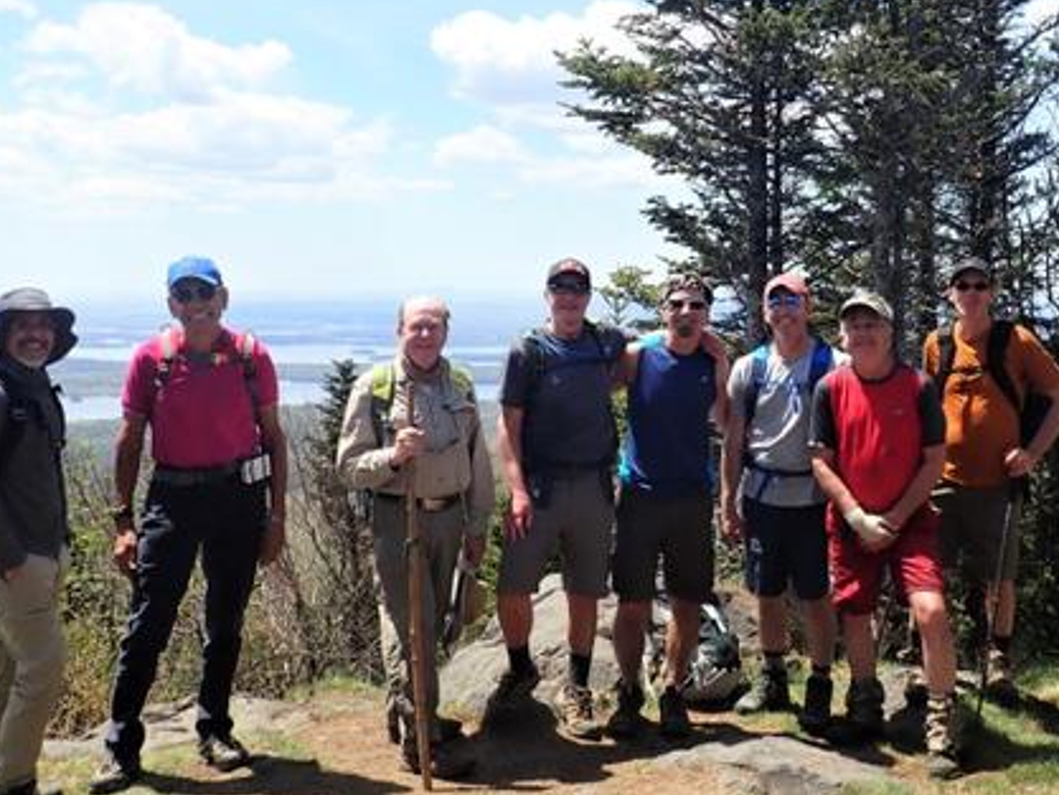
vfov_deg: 46.8
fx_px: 918
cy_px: 364
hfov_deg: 59.8
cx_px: 480
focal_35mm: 30
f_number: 8
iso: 100
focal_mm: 4.5
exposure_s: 1/160
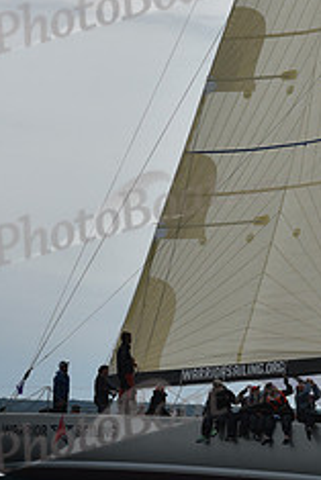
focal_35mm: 173
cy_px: 80
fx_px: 2310
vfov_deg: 11.8
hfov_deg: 7.9
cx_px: 385
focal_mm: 70
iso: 250
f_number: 9
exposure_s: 1/800
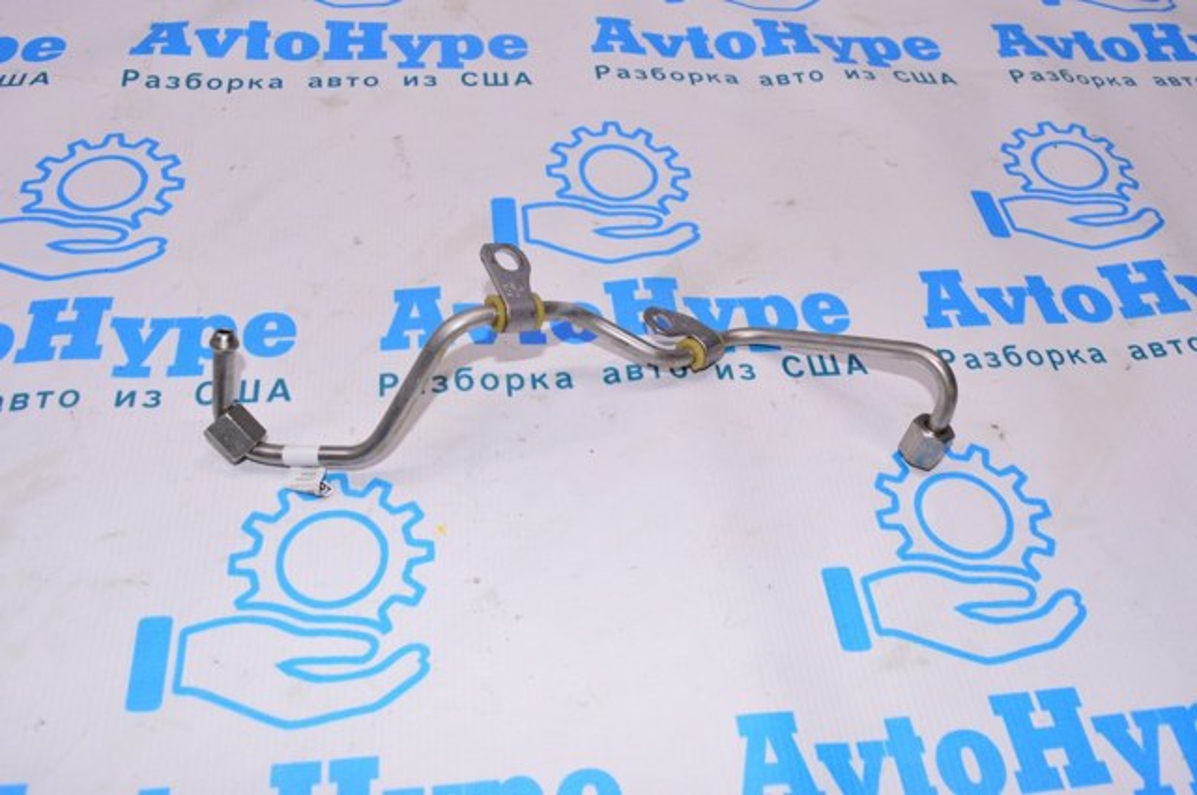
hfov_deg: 59.6
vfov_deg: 41.6
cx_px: 598
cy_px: 398
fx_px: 1046
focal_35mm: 32
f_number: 8
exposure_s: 1/200
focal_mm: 21
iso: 1600
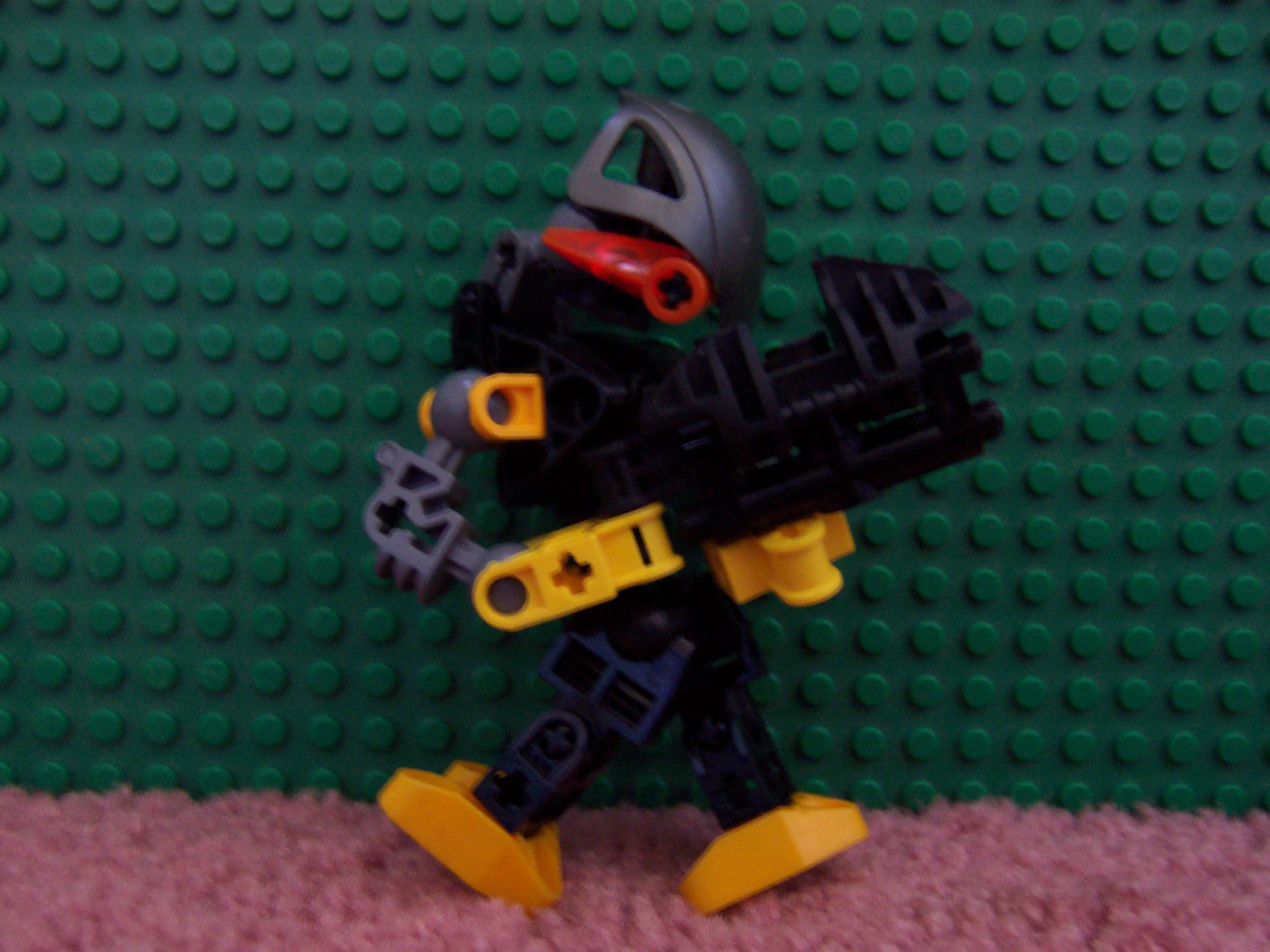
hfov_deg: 51.4
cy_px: 476
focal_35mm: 36
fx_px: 1321
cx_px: 635
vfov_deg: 39.7
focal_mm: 5.6
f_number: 2.8
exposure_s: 1/8
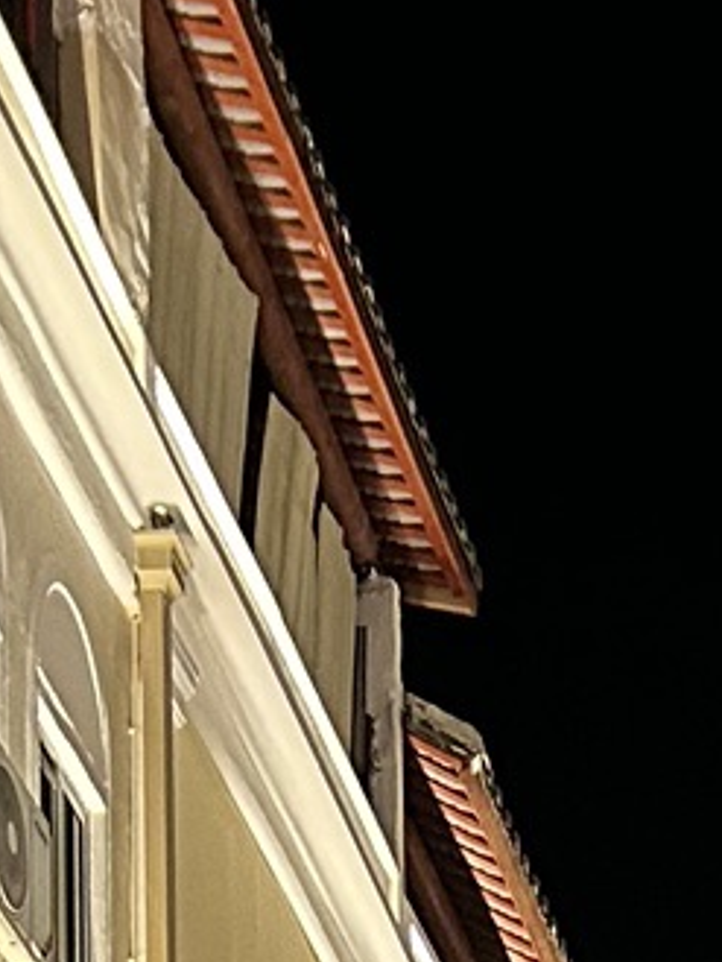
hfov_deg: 9.1
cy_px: 2874
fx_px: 4391
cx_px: 1096
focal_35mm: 158
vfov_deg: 9.7
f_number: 1.5
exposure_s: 1/50
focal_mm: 5.7
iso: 400
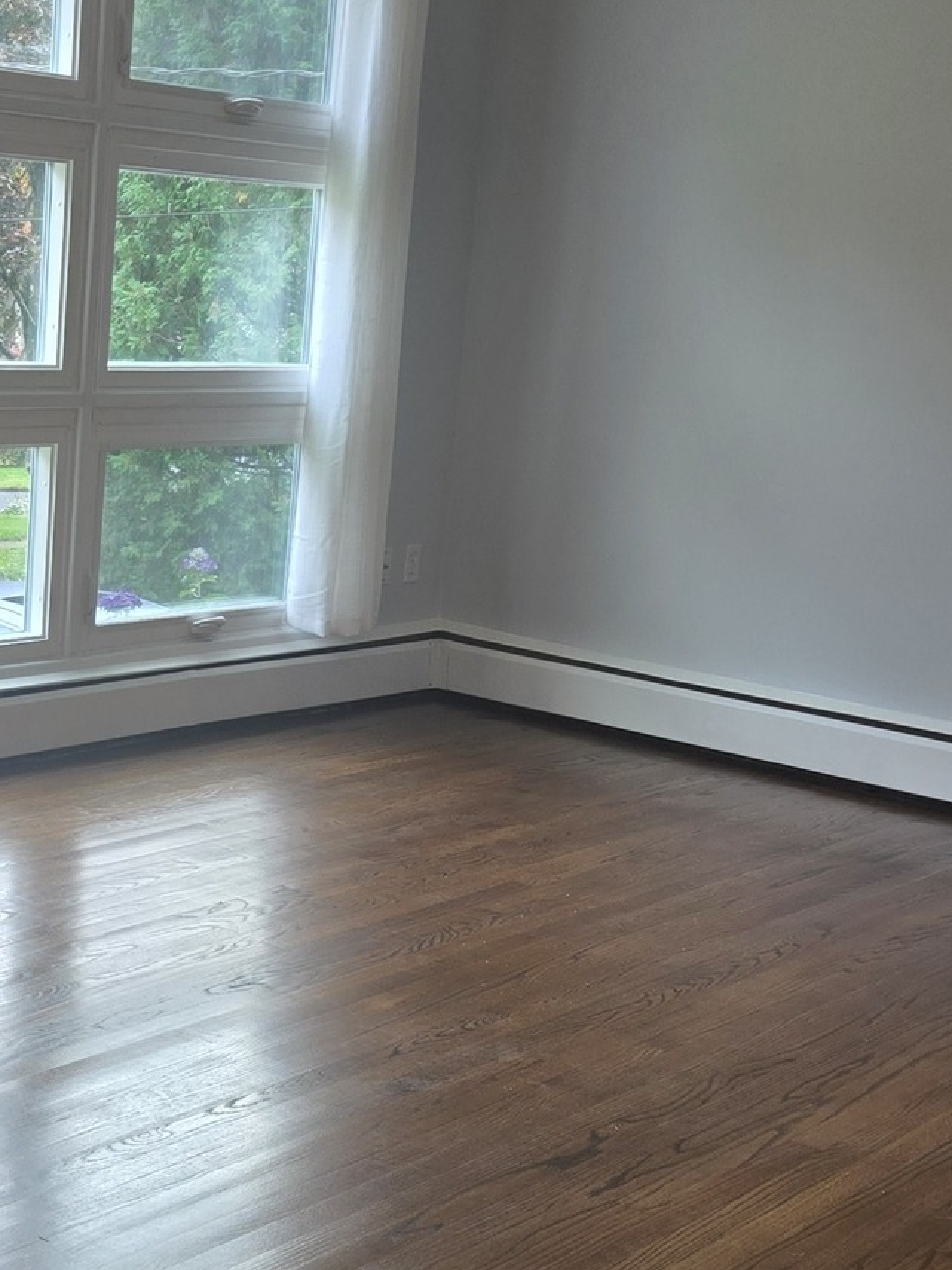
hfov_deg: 23.4
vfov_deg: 31.1
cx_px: 236
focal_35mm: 62
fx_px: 2274
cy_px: 765
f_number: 1.8
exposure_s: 1/120
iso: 40
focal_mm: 5.4
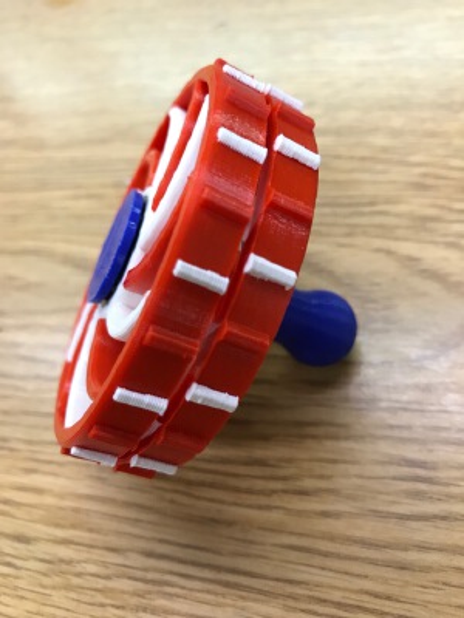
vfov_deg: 63.4
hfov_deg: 49.7
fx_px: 500
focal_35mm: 28
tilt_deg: -54.0
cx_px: 232
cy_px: 309
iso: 40
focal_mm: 3.99
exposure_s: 1/24
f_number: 1.8
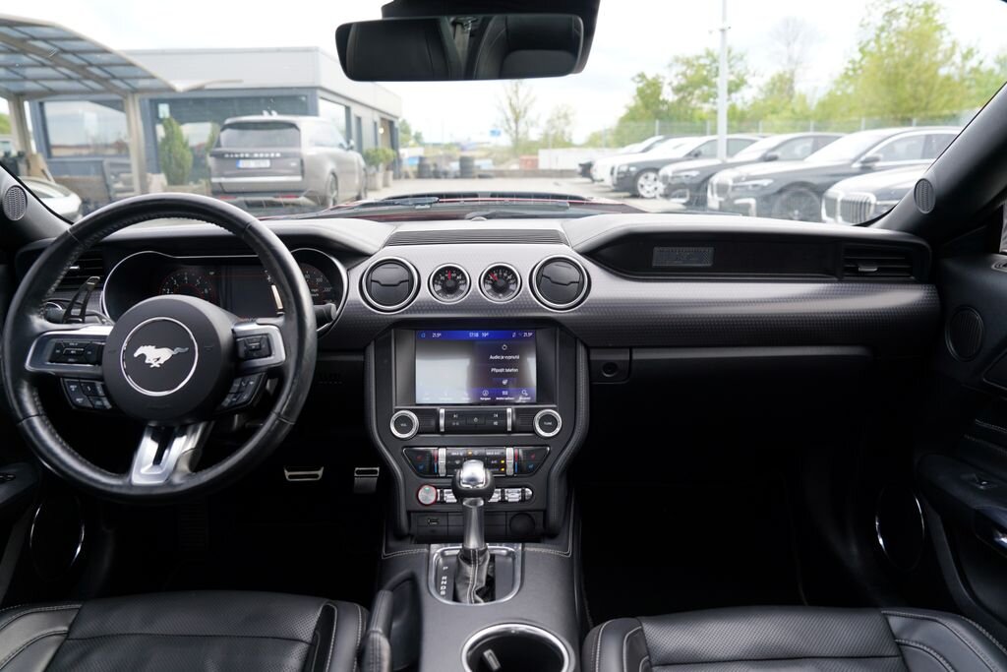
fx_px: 671
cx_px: 504
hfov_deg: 73.7
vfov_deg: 53.1
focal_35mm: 24
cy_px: 336
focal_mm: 24
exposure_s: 1/60
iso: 100
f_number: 4.5
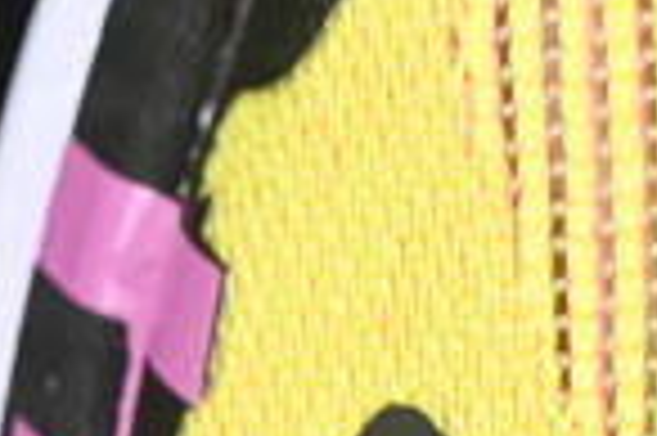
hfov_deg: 3.7
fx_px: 10136
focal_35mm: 556
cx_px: 1094
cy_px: 423
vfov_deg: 2.5
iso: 160
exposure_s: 1/60
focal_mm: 50
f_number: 7.1
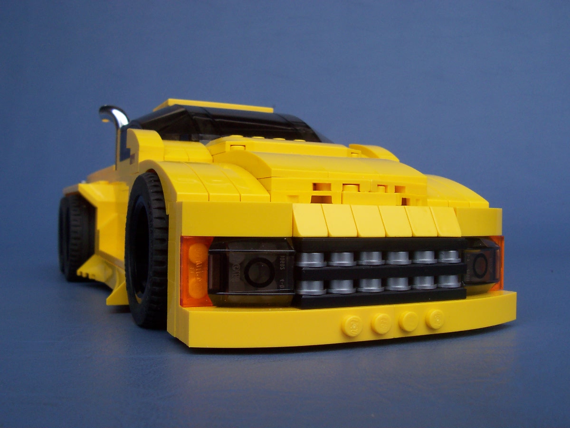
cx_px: 285
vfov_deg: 38.7
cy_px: 214
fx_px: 609
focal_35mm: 37
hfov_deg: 50.1
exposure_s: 1/125
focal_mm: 5.6
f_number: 5.6
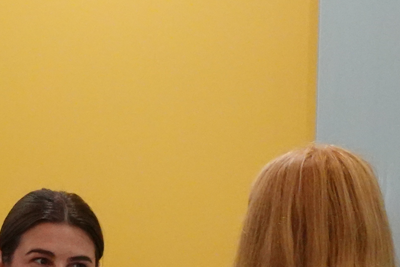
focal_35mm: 211
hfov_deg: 9.7
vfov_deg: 6.4
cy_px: 391
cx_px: -20
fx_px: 2344
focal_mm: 17.45
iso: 2500
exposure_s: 1/200
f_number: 4
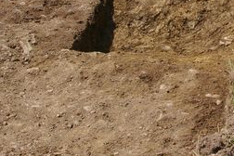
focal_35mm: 116
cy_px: -75
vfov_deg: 11.4
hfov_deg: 17.1
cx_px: 258
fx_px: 754
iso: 200
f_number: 11
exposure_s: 1/250
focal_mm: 26
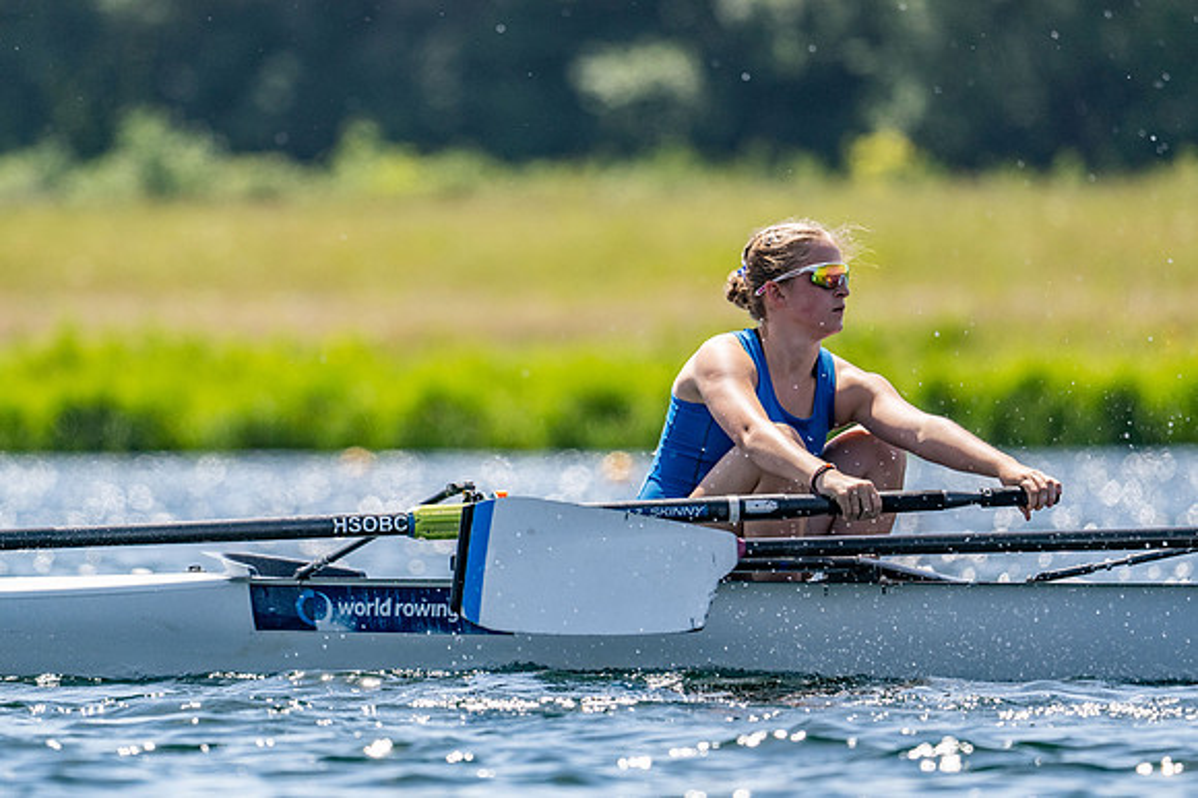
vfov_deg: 2.3
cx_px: 599
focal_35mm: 600
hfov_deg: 3.4
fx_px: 19955
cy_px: 399
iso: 220
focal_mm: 400
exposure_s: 1/2500
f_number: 4.5
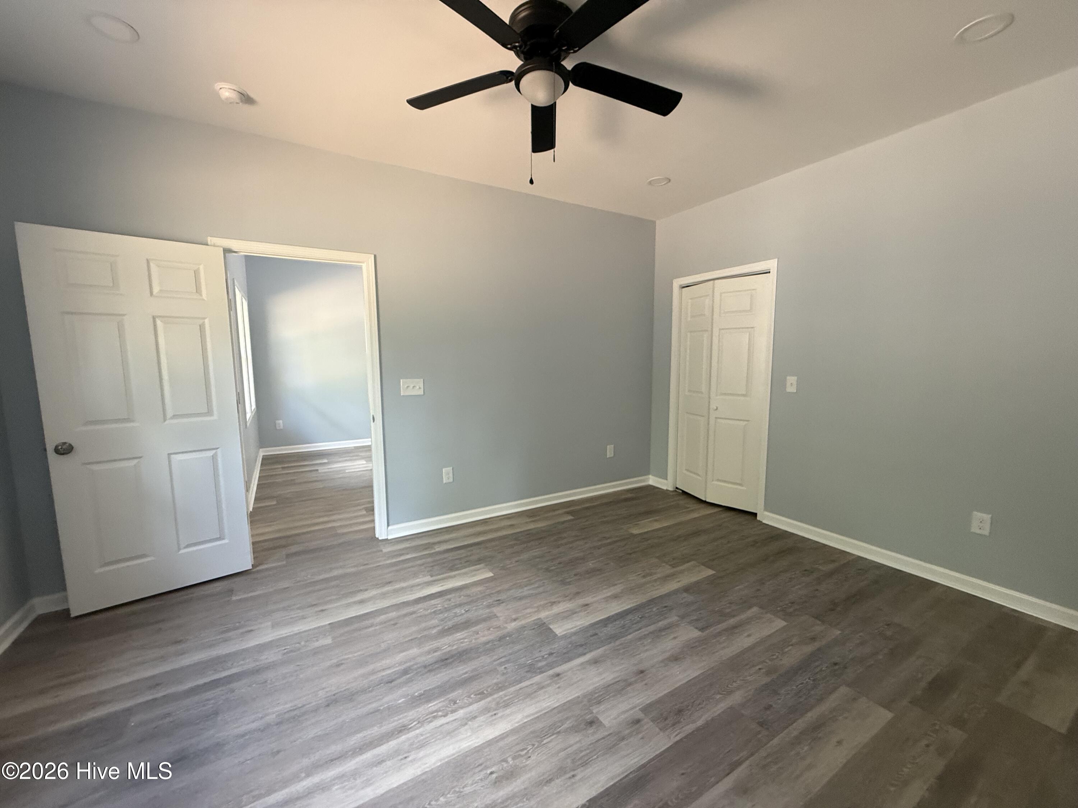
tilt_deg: -7.2
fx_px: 436
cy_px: 404
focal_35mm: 14
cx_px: 539
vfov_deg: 85.7
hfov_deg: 102.1
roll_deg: +0.1
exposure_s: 1/73
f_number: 2.2
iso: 320
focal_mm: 2.22
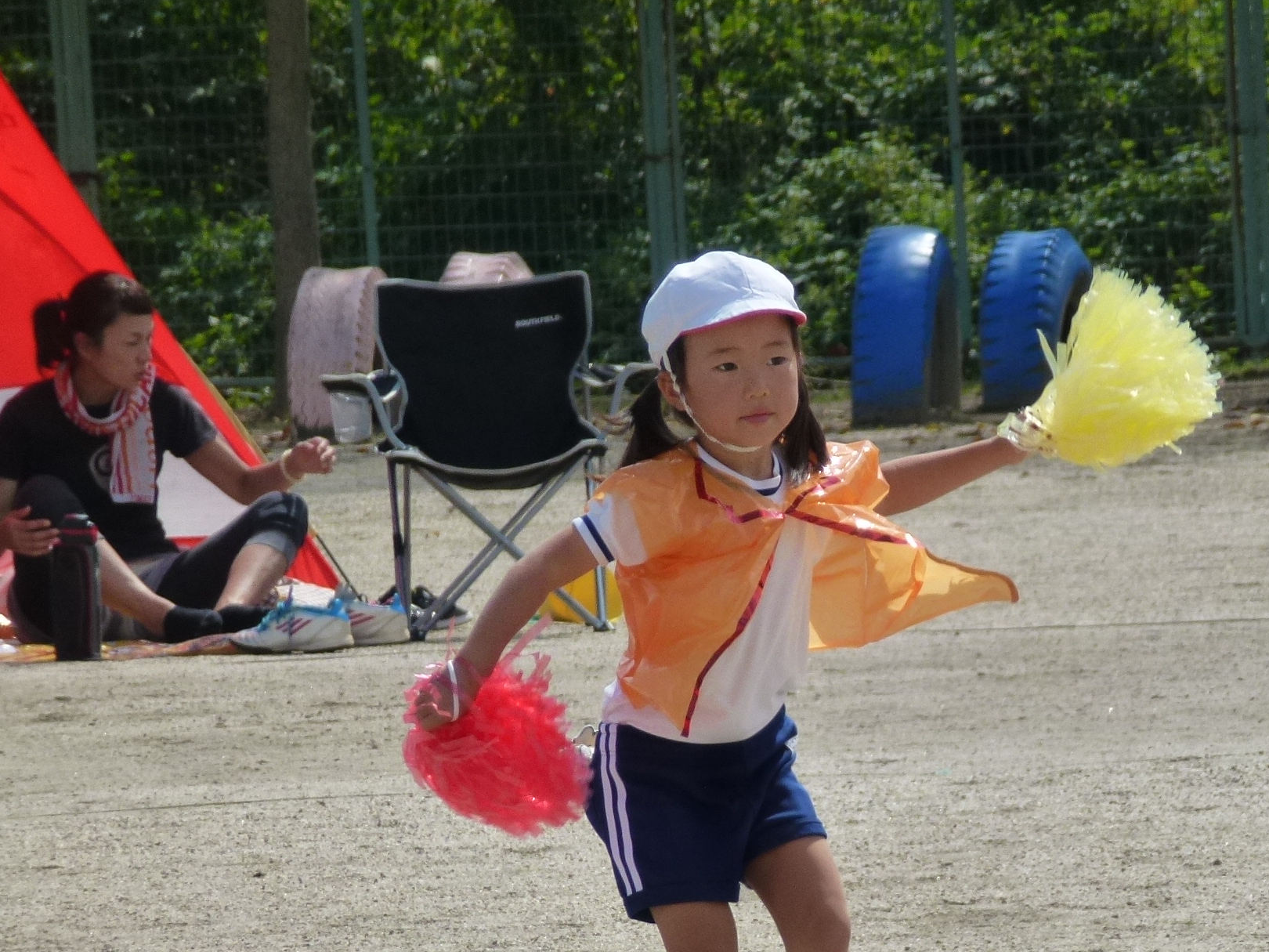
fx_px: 22252
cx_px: 884
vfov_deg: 2.5
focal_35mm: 607
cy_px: 682
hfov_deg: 3.3
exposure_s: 1/800
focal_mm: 68.8
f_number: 5.9
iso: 160
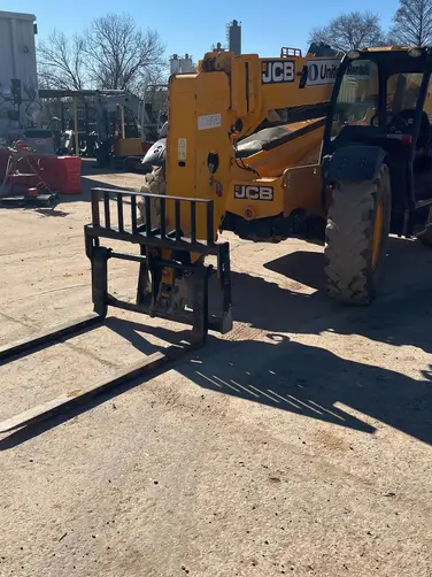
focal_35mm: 38
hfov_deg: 37.7
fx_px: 633
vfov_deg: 49.0
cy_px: 267
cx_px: 201
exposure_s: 1/4854
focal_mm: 5.1
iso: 50
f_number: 1.6
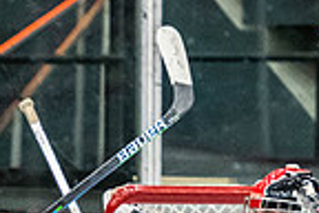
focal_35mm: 1031
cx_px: -309
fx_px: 9135
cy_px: 363
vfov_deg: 1.3
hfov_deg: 2.0
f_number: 2.8
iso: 3200
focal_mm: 155
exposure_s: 1/640
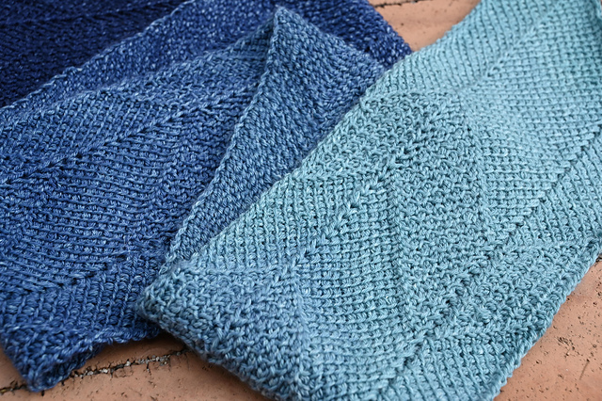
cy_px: 200
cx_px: 301
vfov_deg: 28.6
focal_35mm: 47
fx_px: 786
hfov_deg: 41.9
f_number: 10
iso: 800
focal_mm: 47
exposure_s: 1/160
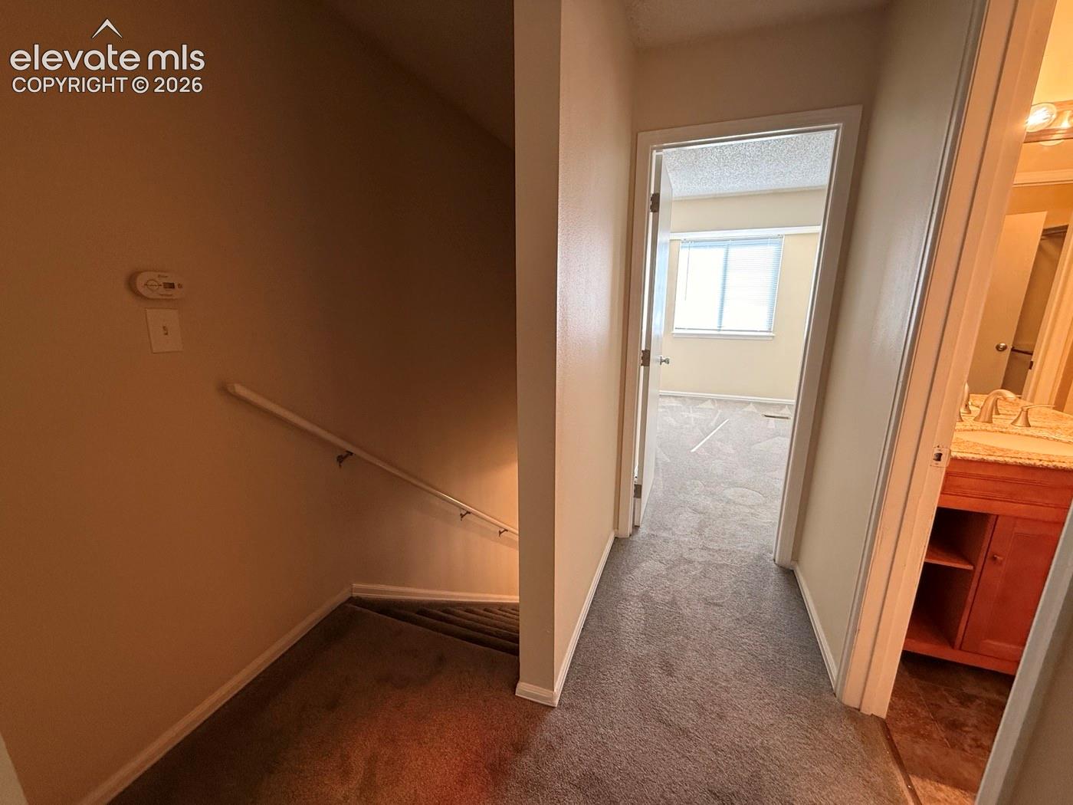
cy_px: 402
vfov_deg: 85.7
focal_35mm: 14
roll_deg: +0.7
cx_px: 536
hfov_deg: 102.1
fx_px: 434
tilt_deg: -13.2
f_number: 2.2
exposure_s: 1/60
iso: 200
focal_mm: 2.22
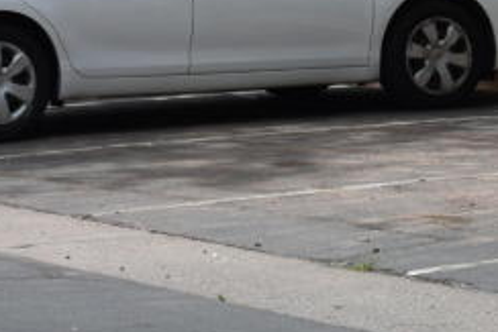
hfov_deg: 8.3
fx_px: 3424
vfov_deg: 5.4
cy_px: -340
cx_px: 150
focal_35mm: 247
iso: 200
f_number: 9
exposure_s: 1/320
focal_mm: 35
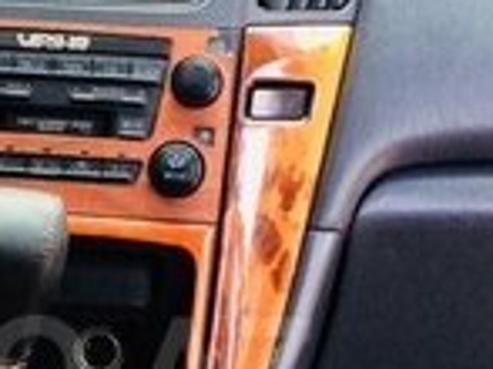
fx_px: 1850
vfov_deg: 11.3
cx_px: -30
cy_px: 367
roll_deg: -3.8
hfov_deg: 14.9
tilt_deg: -30.2
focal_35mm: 130
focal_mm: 4.15
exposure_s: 1/33
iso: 80
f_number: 2.2
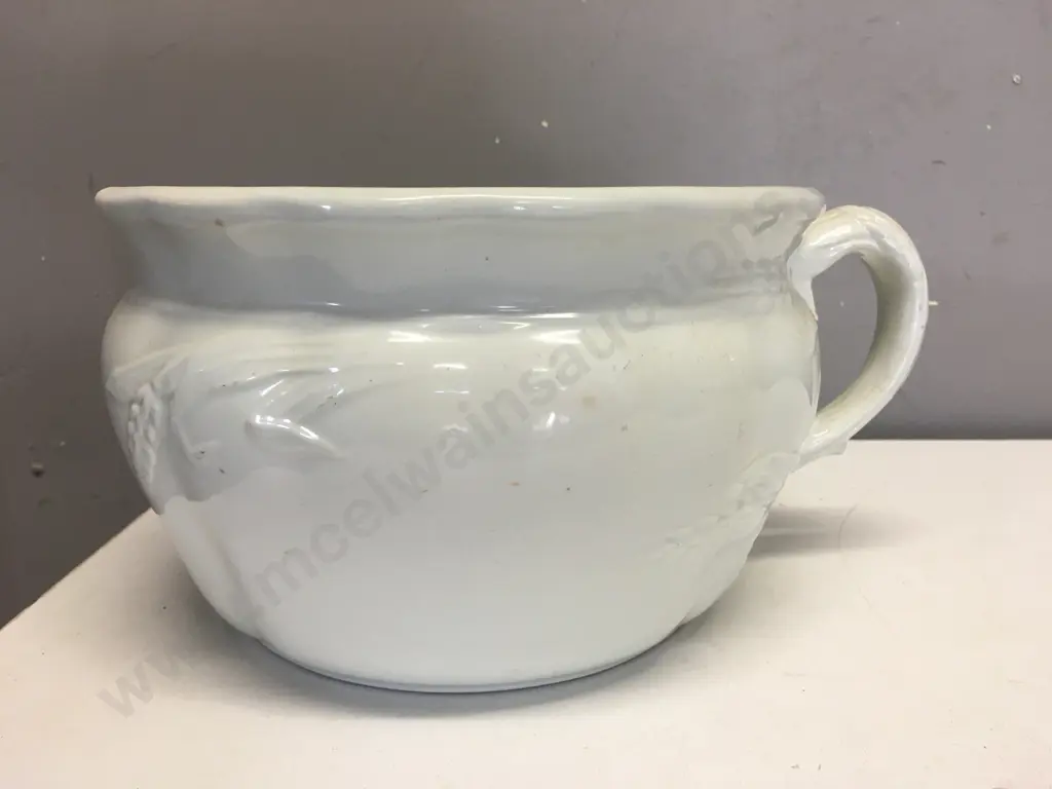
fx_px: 881
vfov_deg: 48.2
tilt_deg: -9.8
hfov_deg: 61.7
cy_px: 394
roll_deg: +0.1
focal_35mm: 29
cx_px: 526
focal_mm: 4.15
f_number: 2.2
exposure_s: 1/33
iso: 32
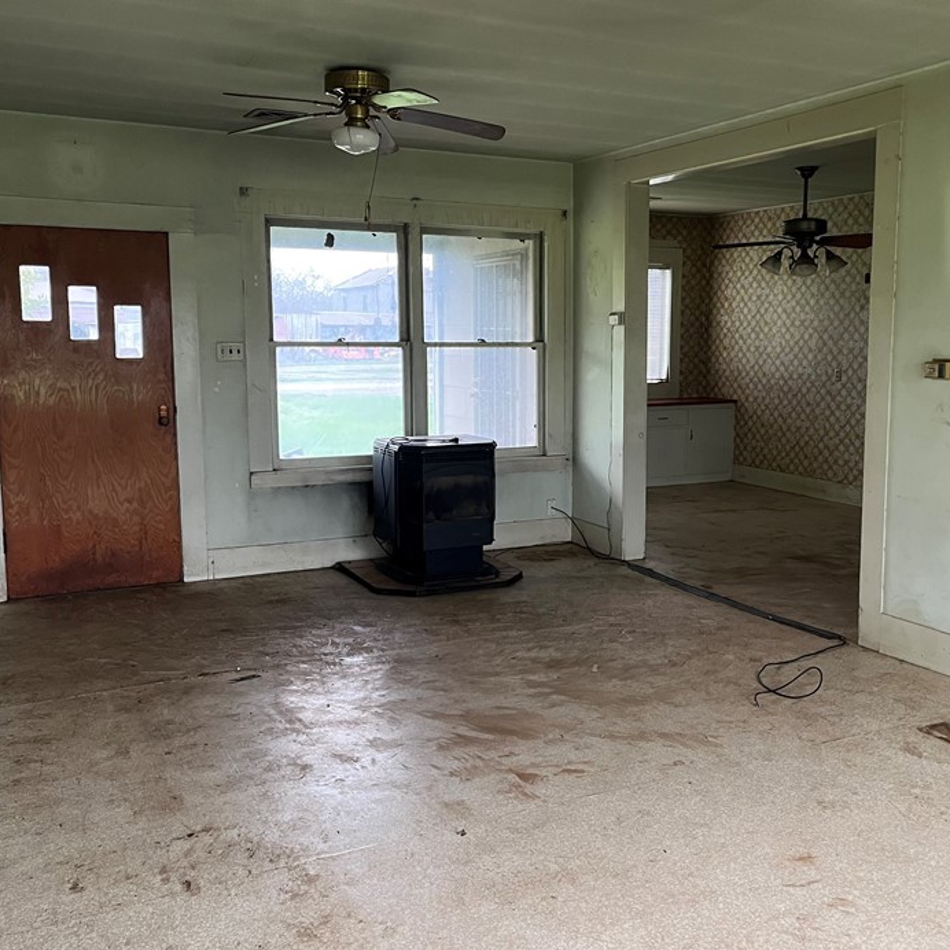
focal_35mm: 34
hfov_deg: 48.3
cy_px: 472
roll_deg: -0.1
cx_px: 535
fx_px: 1056
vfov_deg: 48.5
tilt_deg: -8.0
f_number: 1.6
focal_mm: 5.1
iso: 250
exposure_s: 1/60
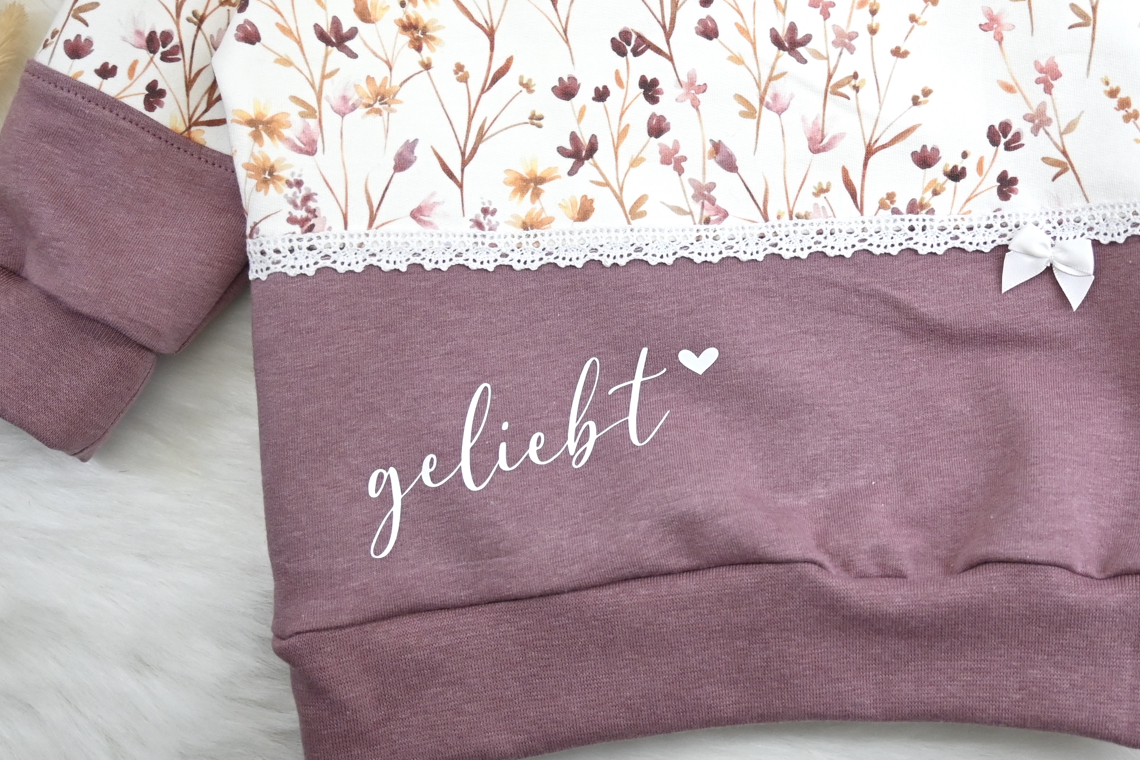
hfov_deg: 37.6
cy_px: 182
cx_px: 726
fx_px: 1661
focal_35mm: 52
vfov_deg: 25.4
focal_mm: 19.5
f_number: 3.8
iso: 640
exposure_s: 1/40
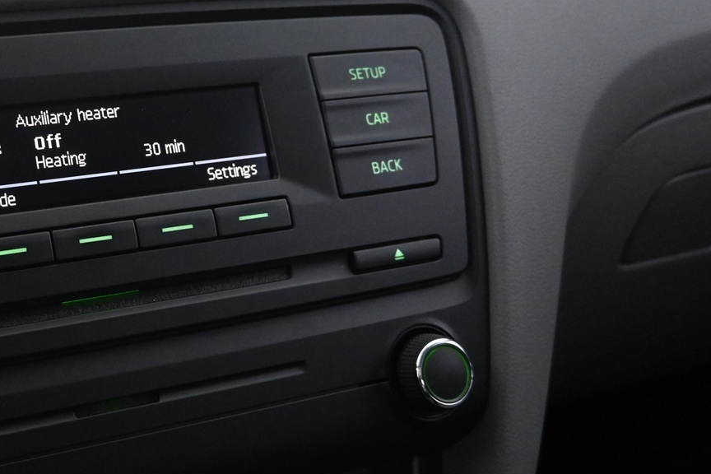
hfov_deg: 40.4
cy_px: 134
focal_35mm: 45
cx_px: 75
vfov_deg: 29.5
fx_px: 889
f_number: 4
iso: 4000
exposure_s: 1/60
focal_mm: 16
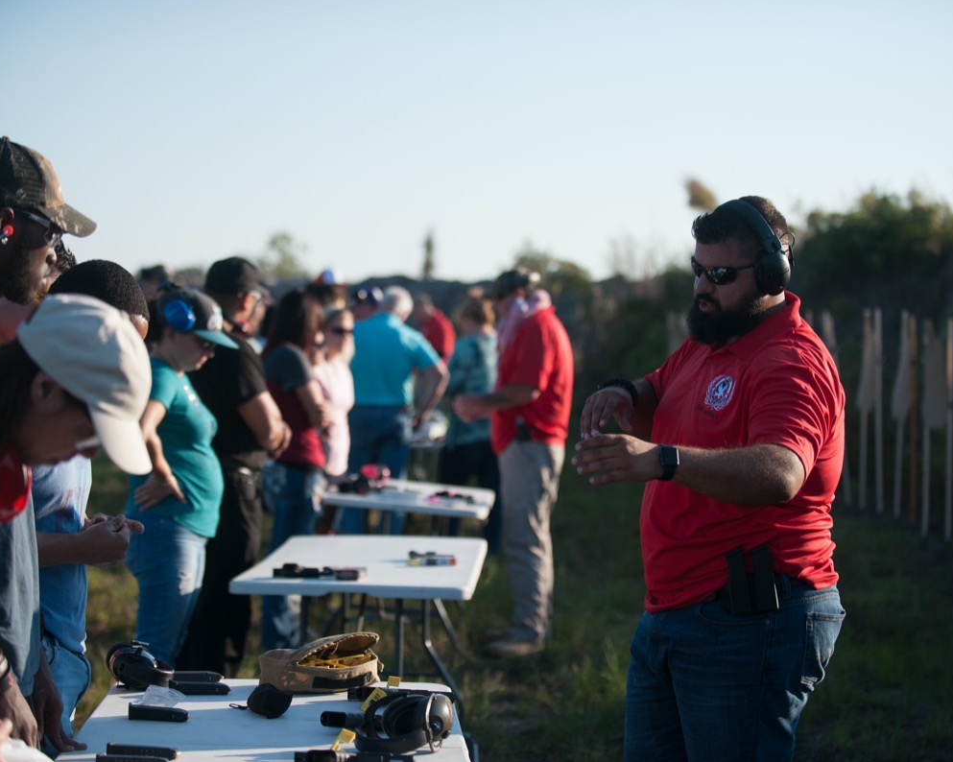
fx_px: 2397
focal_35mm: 85
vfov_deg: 18.1
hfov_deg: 22.5
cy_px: 380
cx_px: 484
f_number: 2.8
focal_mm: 75
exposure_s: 1/6400
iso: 500
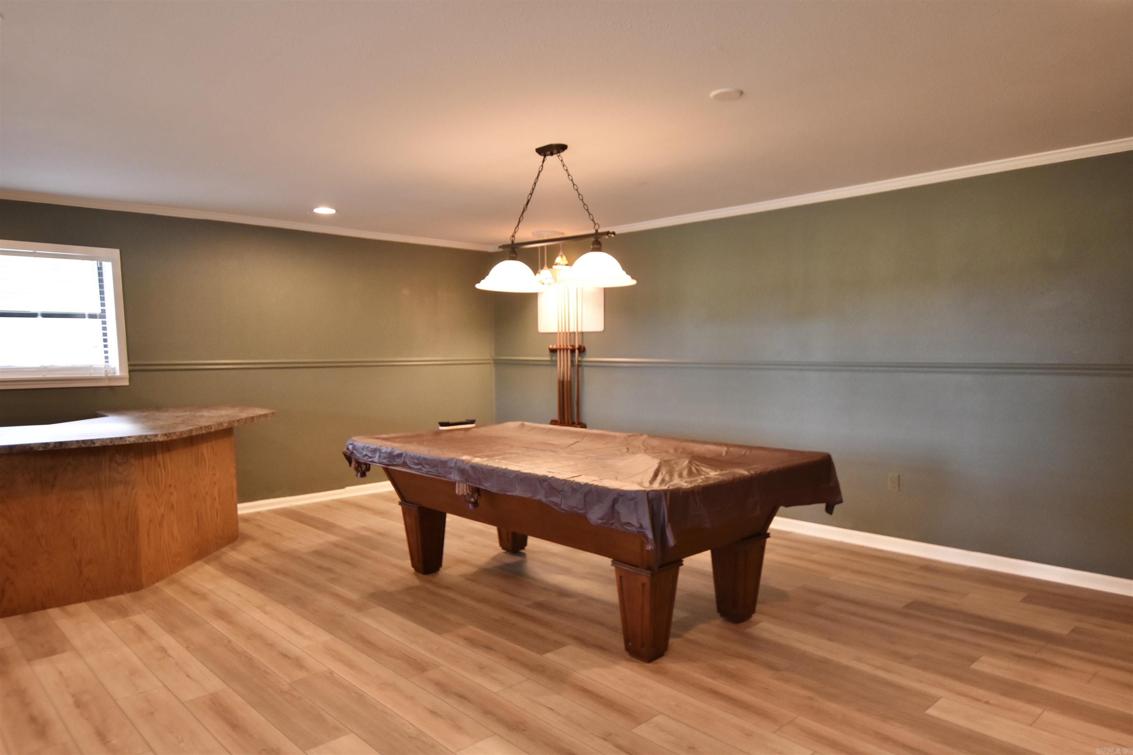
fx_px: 755
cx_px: 566
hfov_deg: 73.7
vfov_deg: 53.1
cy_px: 378
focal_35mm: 24
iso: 1250
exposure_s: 1/60
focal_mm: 16
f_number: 4
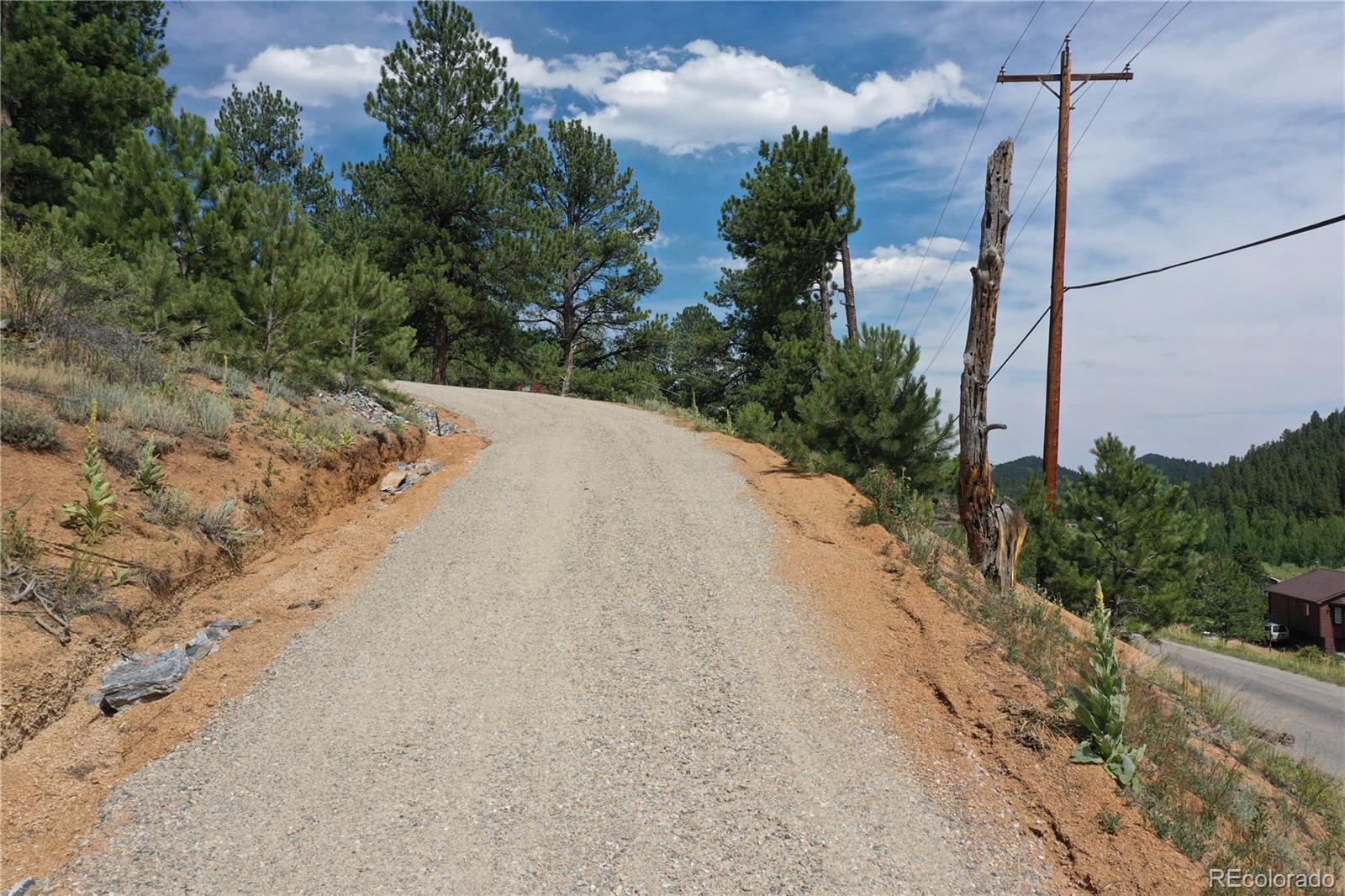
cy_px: 448
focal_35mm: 28
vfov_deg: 46.4
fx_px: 1046
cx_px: 672
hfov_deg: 65.5
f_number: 6.3
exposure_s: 1/500
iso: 100
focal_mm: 10.26
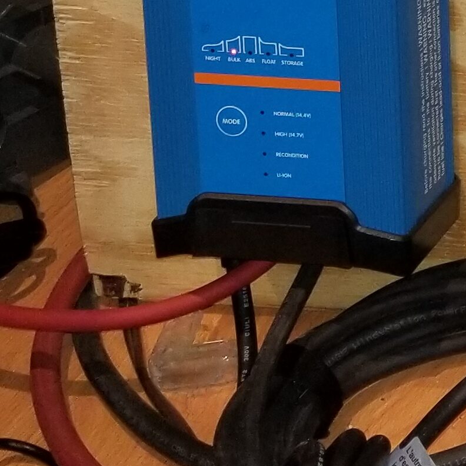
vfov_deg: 13.7
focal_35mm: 117
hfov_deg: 12.3
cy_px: -306
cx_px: 1064
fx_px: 1782
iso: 125
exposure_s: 1/60
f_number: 1.7
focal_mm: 4.3
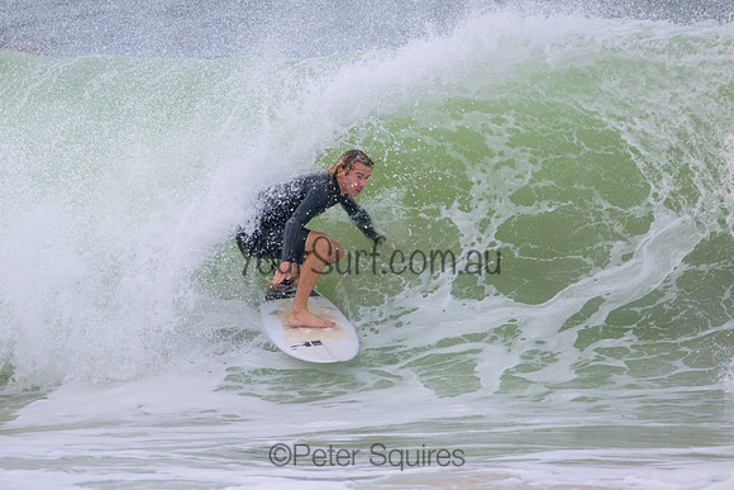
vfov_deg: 1.6
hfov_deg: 2.4
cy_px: 222
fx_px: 17829
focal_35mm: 874
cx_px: 333
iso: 4500
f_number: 11
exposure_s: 1/3200
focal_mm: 800
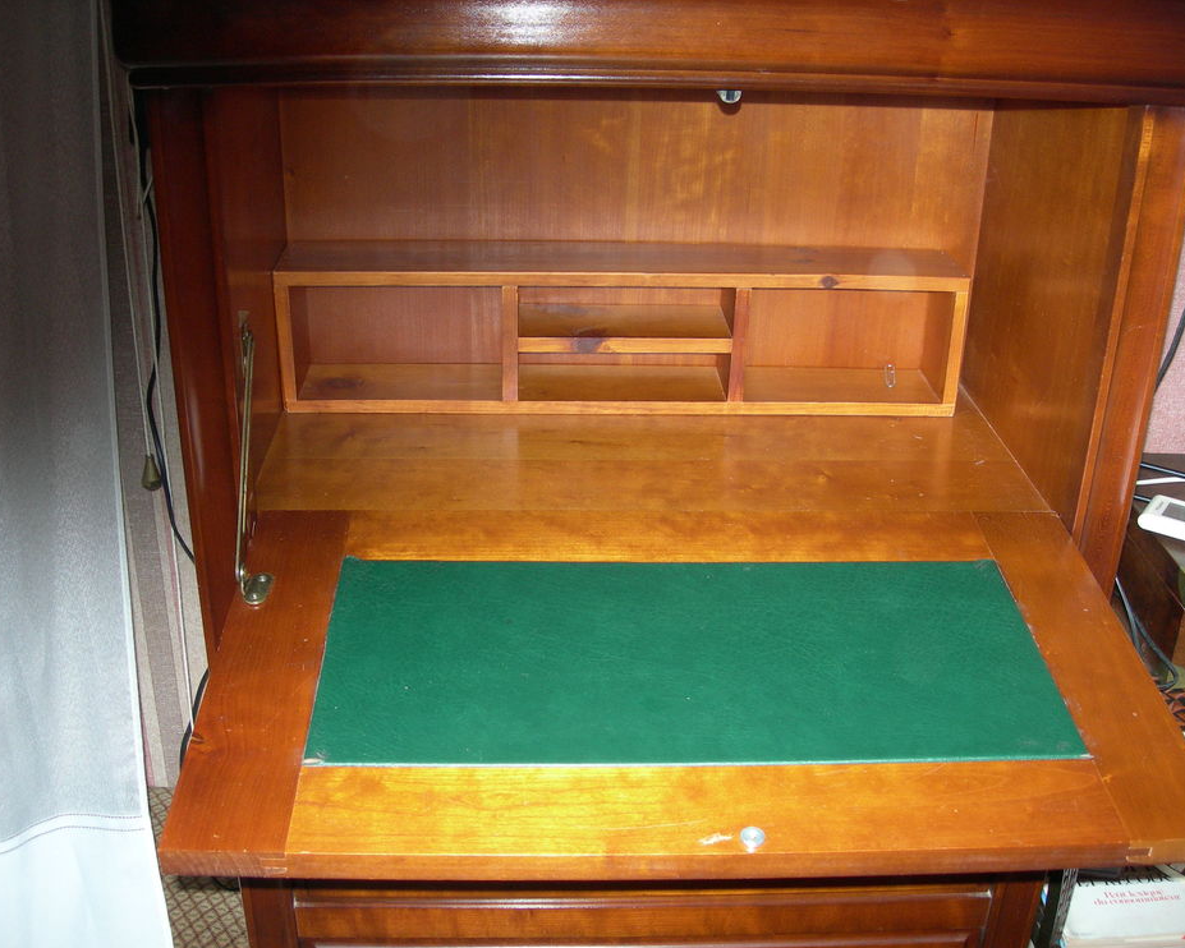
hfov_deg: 45.8
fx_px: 1403
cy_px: 478
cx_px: 606
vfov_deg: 37.3
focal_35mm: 40
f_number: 2.8
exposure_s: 1/60.1
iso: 123
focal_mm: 7.8
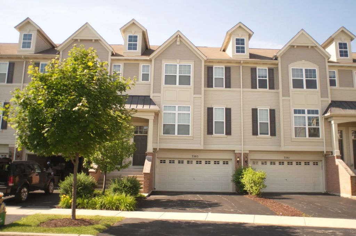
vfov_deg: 43.5
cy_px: 118
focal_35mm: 30
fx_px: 296
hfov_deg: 62.0
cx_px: 178
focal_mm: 20
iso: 200
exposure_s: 1/1250
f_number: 22
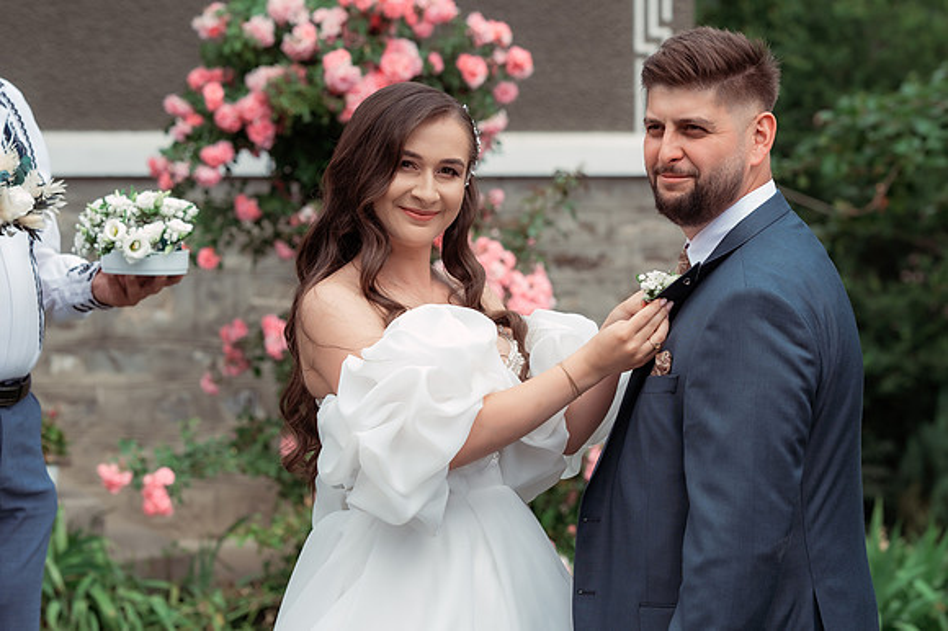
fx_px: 2624
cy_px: 333
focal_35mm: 100
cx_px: 556
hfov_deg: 20.5
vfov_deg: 13.7
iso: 250
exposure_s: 1/800
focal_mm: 85
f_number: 4.5
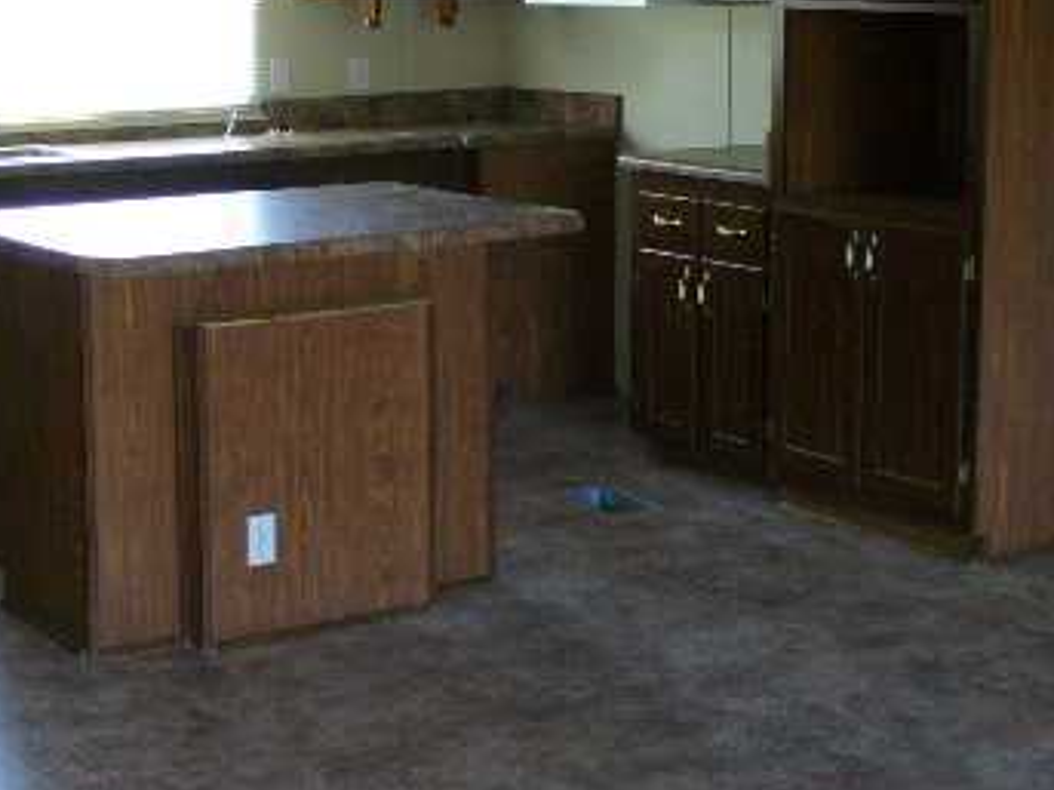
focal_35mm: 69
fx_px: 2100
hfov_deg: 27.9
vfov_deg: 21.2
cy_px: 231
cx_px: 320
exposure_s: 1/30
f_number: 2.8
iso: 160
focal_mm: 6.1
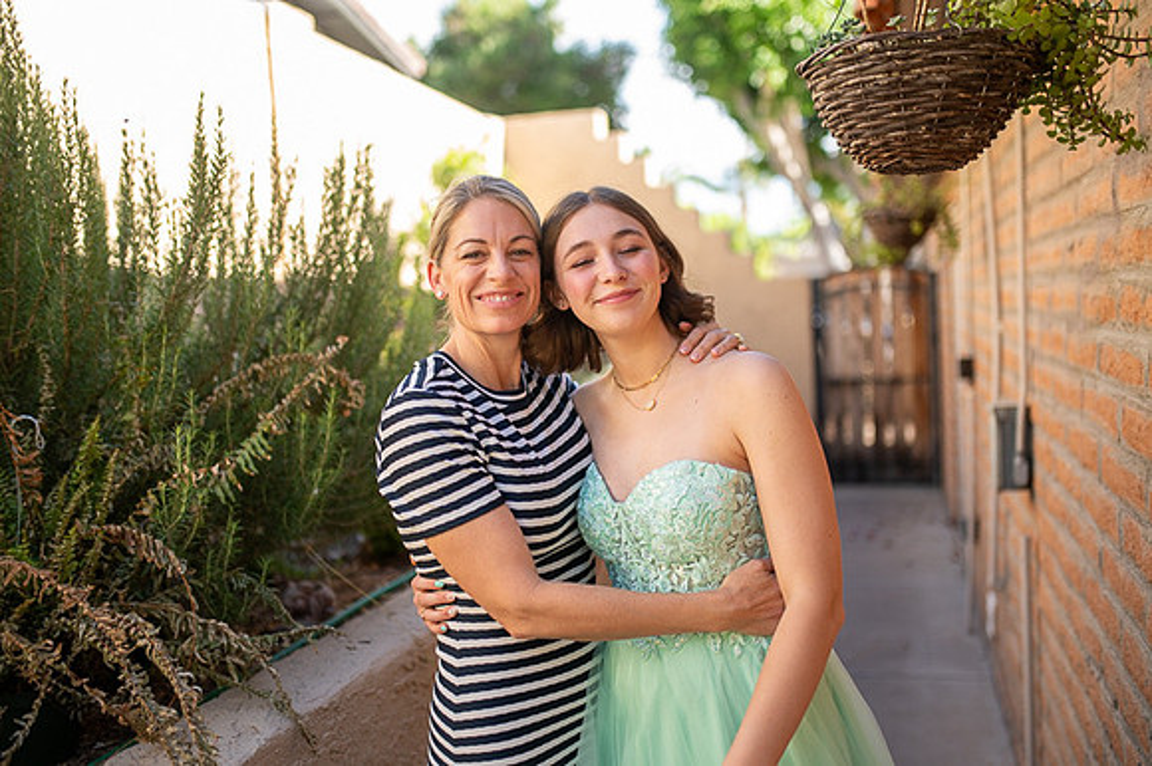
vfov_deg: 37.8
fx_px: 1119
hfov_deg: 54.5
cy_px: 383
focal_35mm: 35
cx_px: 576
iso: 400
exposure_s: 1/2500
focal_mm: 35
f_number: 1.4
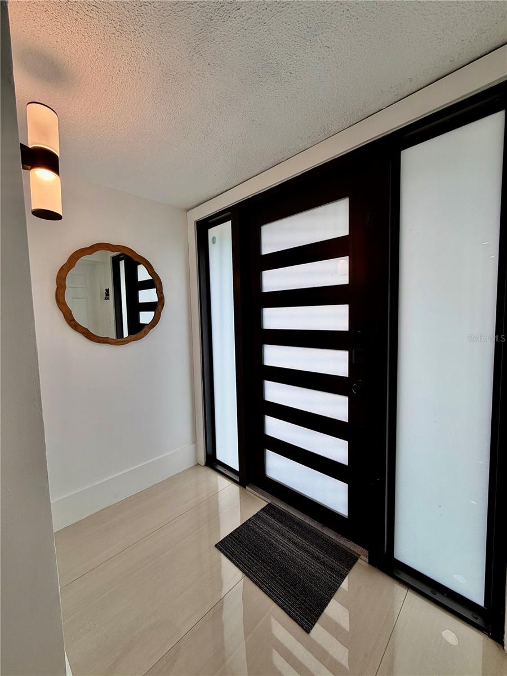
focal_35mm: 14
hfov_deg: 85.7
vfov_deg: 102.1
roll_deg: +1.4
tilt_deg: -4.8
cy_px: 338
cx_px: 254
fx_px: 273
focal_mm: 2.22
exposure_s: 1/200
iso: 40
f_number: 2.2
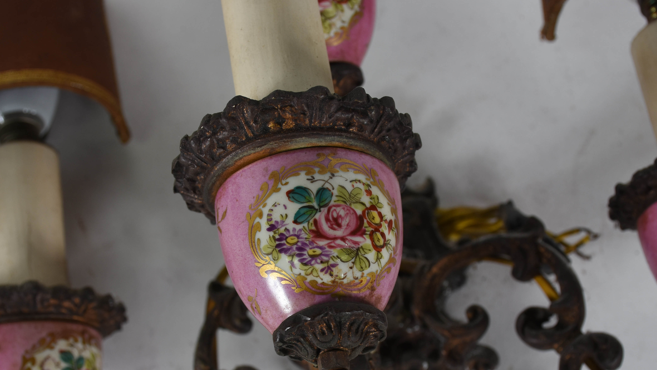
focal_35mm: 72
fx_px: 1254
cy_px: 281
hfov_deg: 29.3
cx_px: 315
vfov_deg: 16.7
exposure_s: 1/60
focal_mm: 32
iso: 160
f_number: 6.3
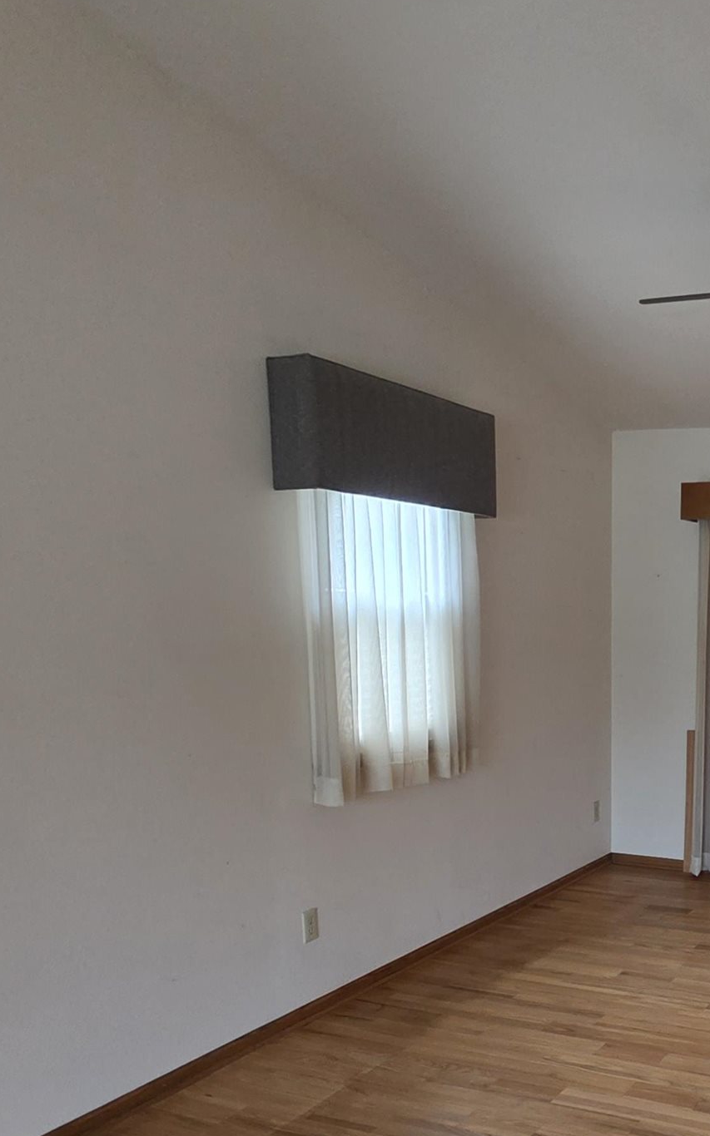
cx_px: 689
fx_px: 960
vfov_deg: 59.6
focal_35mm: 31
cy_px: 773
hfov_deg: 36.9
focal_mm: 2.2
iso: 400
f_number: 1.9
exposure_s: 1/60
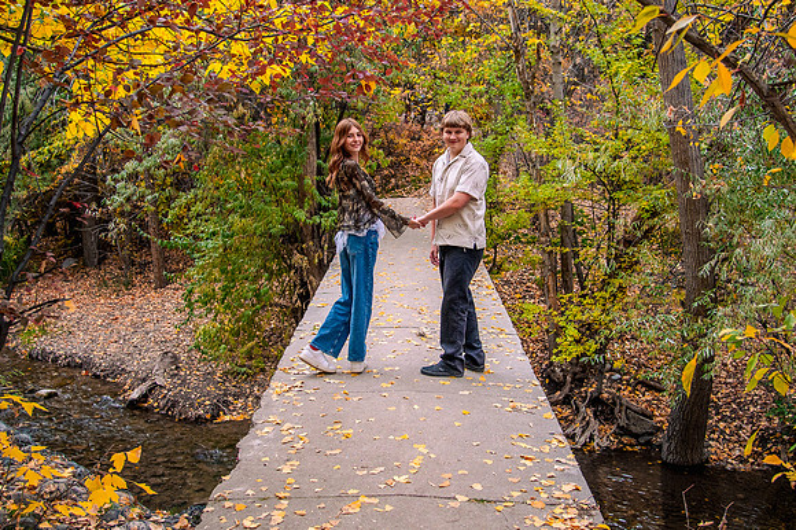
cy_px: 244
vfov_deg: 35.8
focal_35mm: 37
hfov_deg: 51.9
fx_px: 818
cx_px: 398
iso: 1000
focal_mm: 24
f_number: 4
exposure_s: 1/80
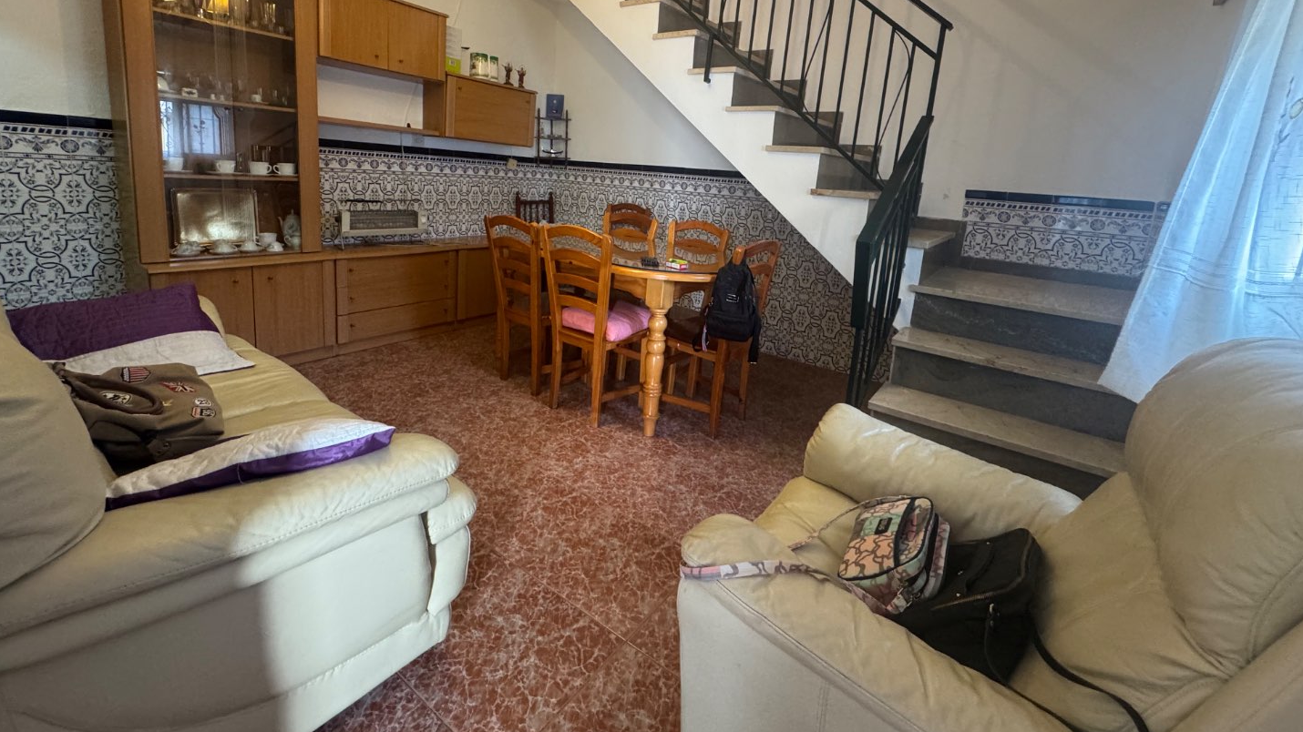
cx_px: 650
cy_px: 262
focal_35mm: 16
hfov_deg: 99.4
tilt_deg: -8.1
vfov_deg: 65.8
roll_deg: -3.3
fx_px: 553
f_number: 2.2
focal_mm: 2.22
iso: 500
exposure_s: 1/50
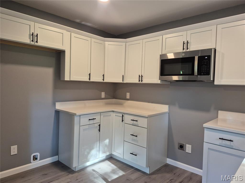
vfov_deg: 58.9
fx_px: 163
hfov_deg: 73.9
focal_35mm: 23
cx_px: 122
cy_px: 92
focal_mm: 5.4
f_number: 1.8
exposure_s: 1/120
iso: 250
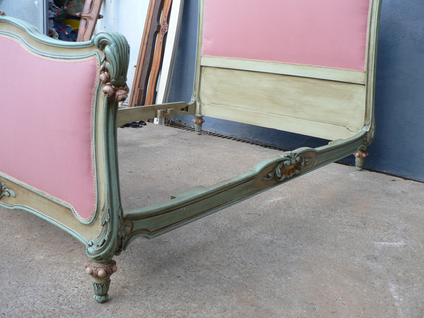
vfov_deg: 39.7
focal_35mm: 36
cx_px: 212
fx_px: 441
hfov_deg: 51.4
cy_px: 159
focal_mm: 6
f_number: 2.8
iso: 80
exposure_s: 1/60
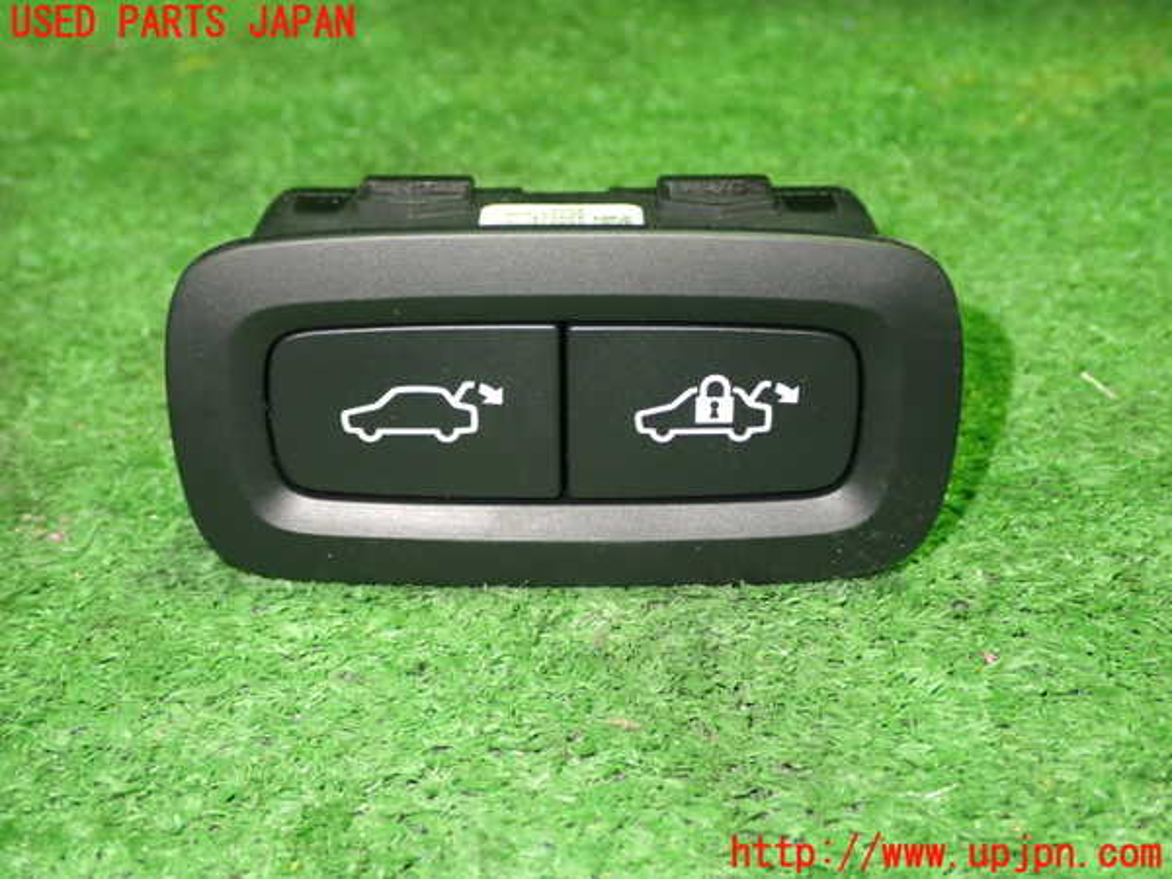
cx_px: 586
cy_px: 440
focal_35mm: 47
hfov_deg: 40.4
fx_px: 1591
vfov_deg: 30.9
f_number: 3.1
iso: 800
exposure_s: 1/25
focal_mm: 8.4
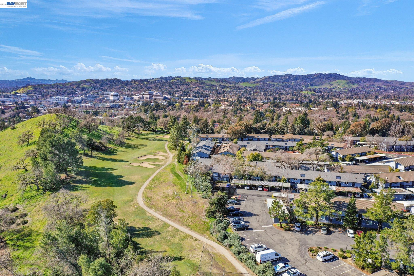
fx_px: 322
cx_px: 207
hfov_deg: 65.5
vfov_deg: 46.4
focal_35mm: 28
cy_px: 138
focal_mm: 10.26
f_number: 5
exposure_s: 1/400
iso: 100
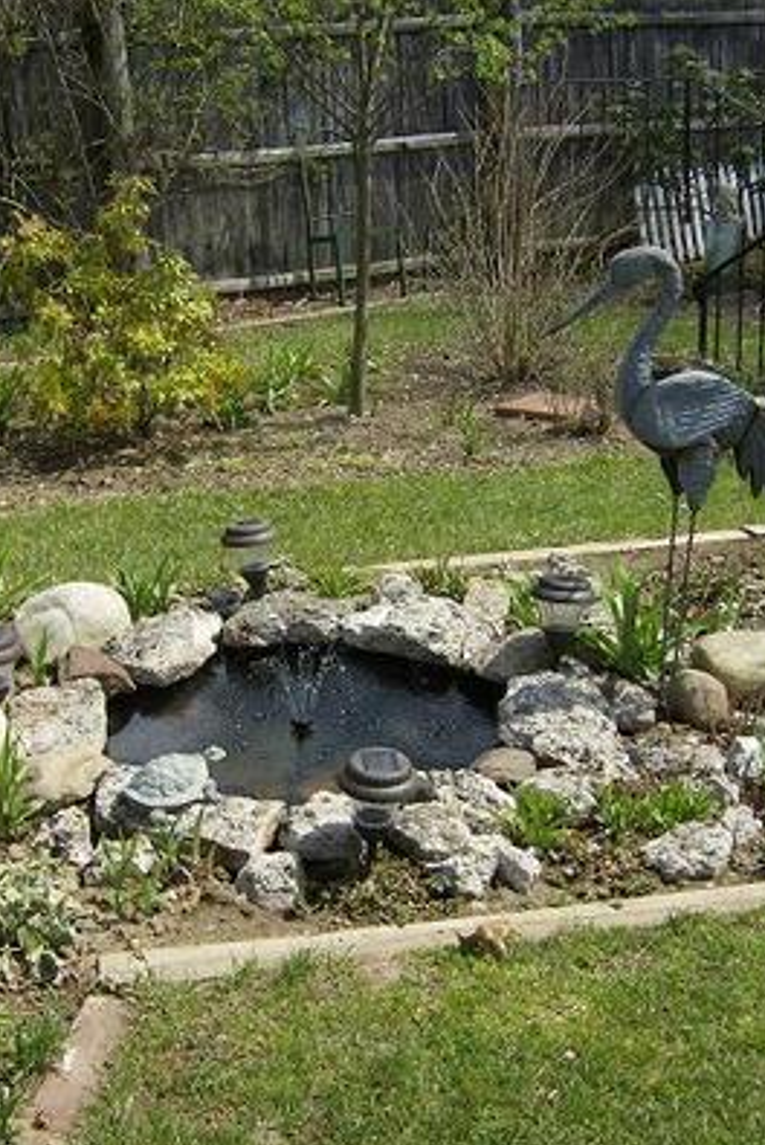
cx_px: 284
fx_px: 1623
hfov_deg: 26.4
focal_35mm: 51
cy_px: 577
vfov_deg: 38.9
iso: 100
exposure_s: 1/498
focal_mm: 6
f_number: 4.7
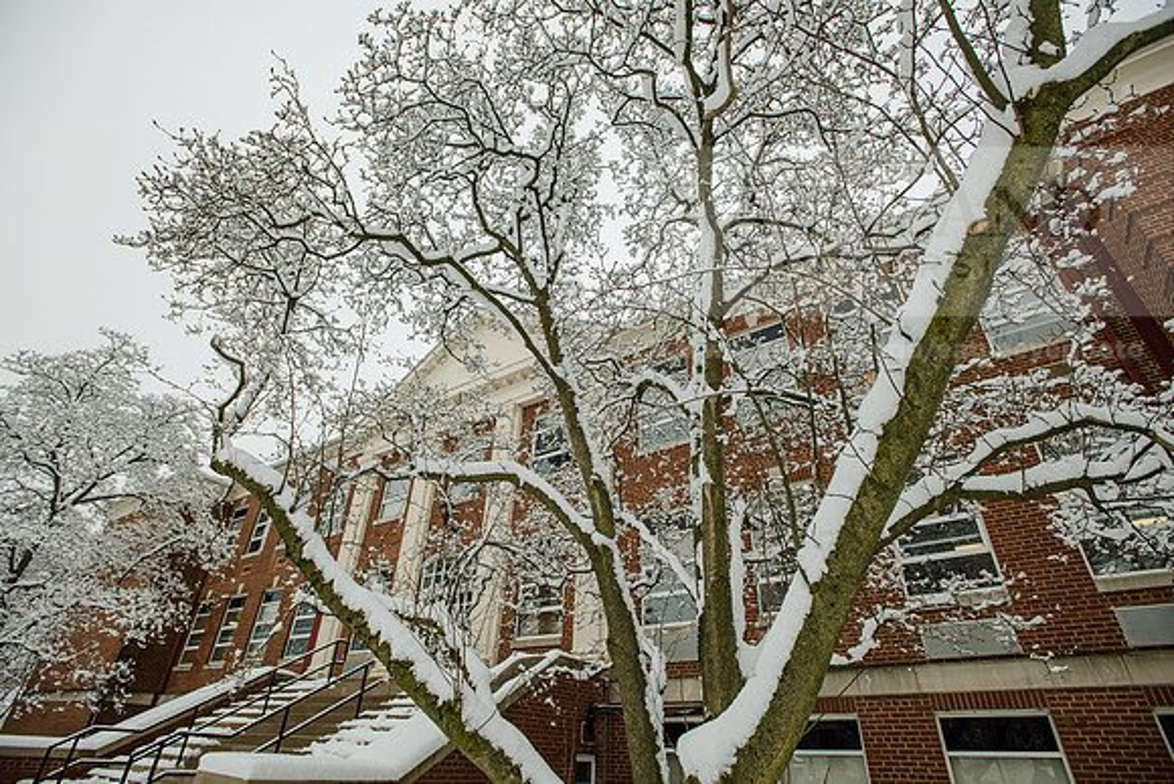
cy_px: 392
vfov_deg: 70.5
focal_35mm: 17
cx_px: 587
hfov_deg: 93.3
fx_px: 554
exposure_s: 1/400
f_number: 5
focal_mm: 17
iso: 250
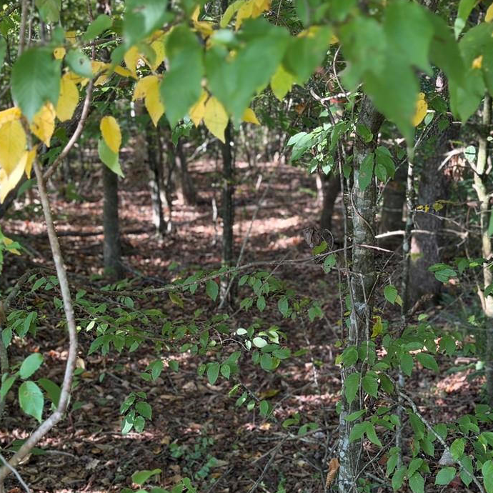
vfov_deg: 27.3
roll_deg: +0.7
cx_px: 287
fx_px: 1015
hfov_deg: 27.3
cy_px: 261
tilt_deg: -10.8
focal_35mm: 63
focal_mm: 6.76
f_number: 1.78
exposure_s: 1/65
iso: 125
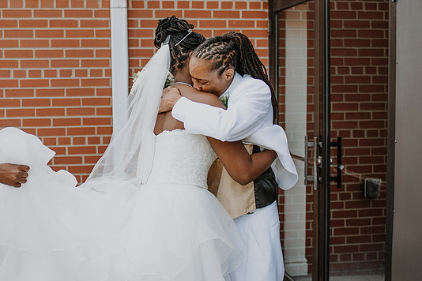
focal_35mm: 54
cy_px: 135
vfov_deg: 25.1
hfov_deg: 36.7
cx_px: 169
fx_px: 633
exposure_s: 1/400
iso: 100
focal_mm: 35
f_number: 2.2
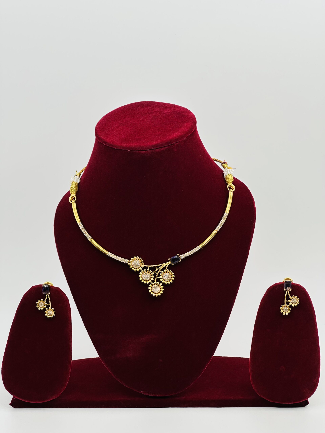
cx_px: 162
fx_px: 964
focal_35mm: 77
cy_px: 216
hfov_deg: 19.1
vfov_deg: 25.3
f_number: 2.8
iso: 32
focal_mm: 9
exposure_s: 1/150
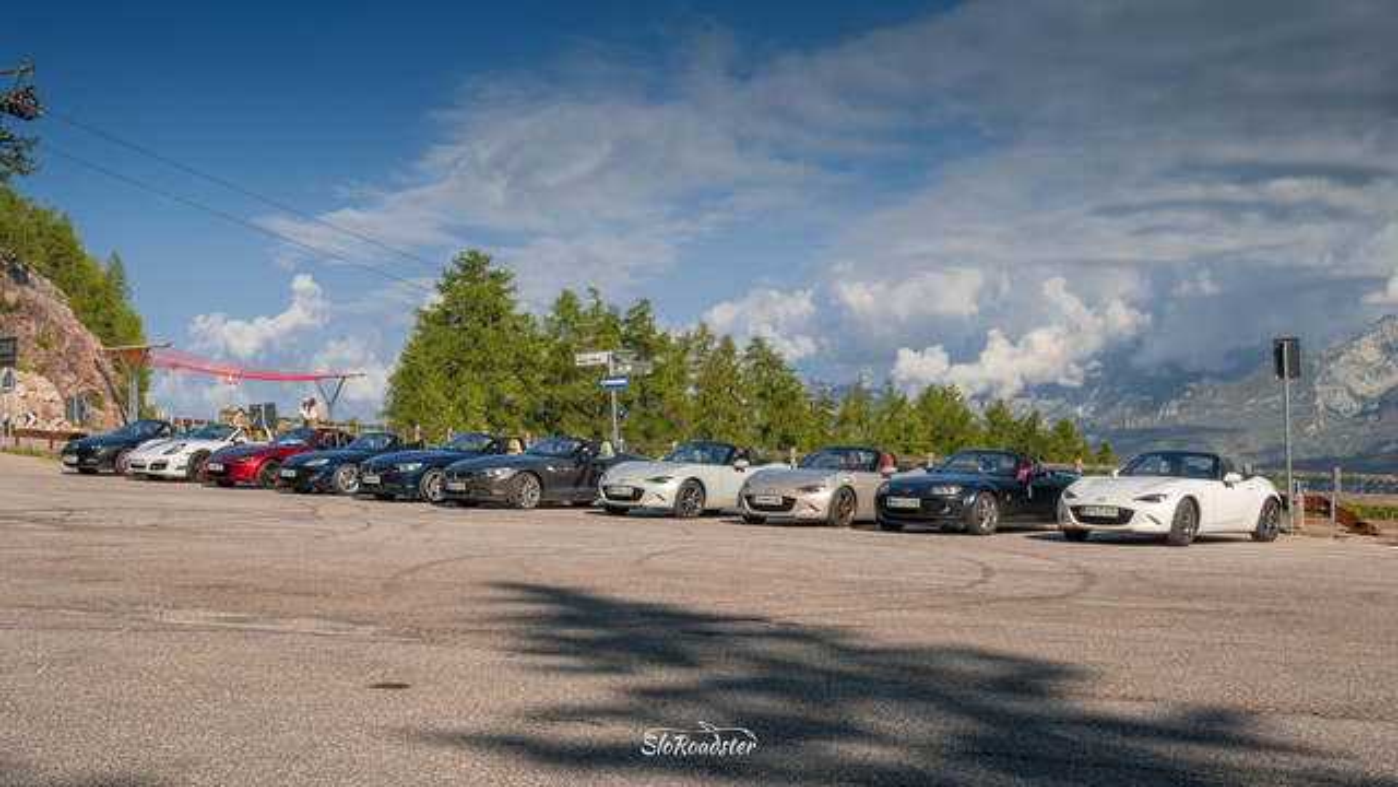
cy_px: 394
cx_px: 699
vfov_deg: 24.9
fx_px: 1782
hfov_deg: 42.8
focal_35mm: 48
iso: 100
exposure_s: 1/160
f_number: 10
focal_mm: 30
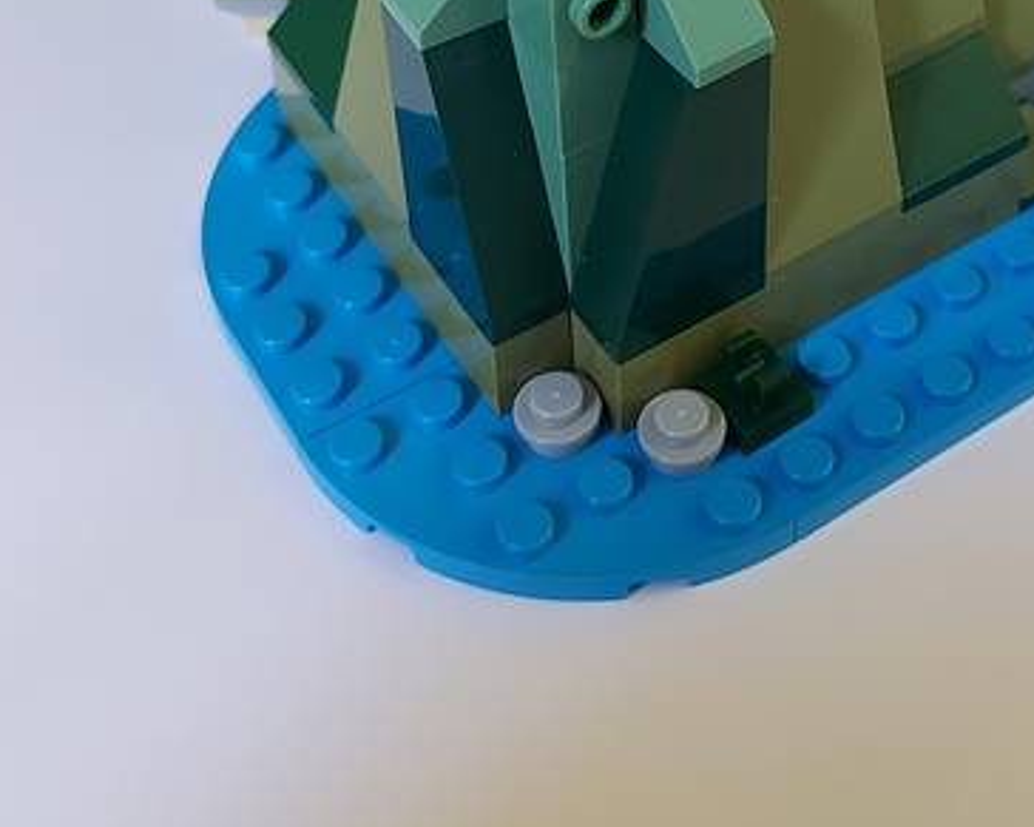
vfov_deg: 24.3
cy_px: -112
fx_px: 1774
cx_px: 747
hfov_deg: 32.0
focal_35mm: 58
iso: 200
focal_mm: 5.23
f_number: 1.8
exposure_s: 1/33
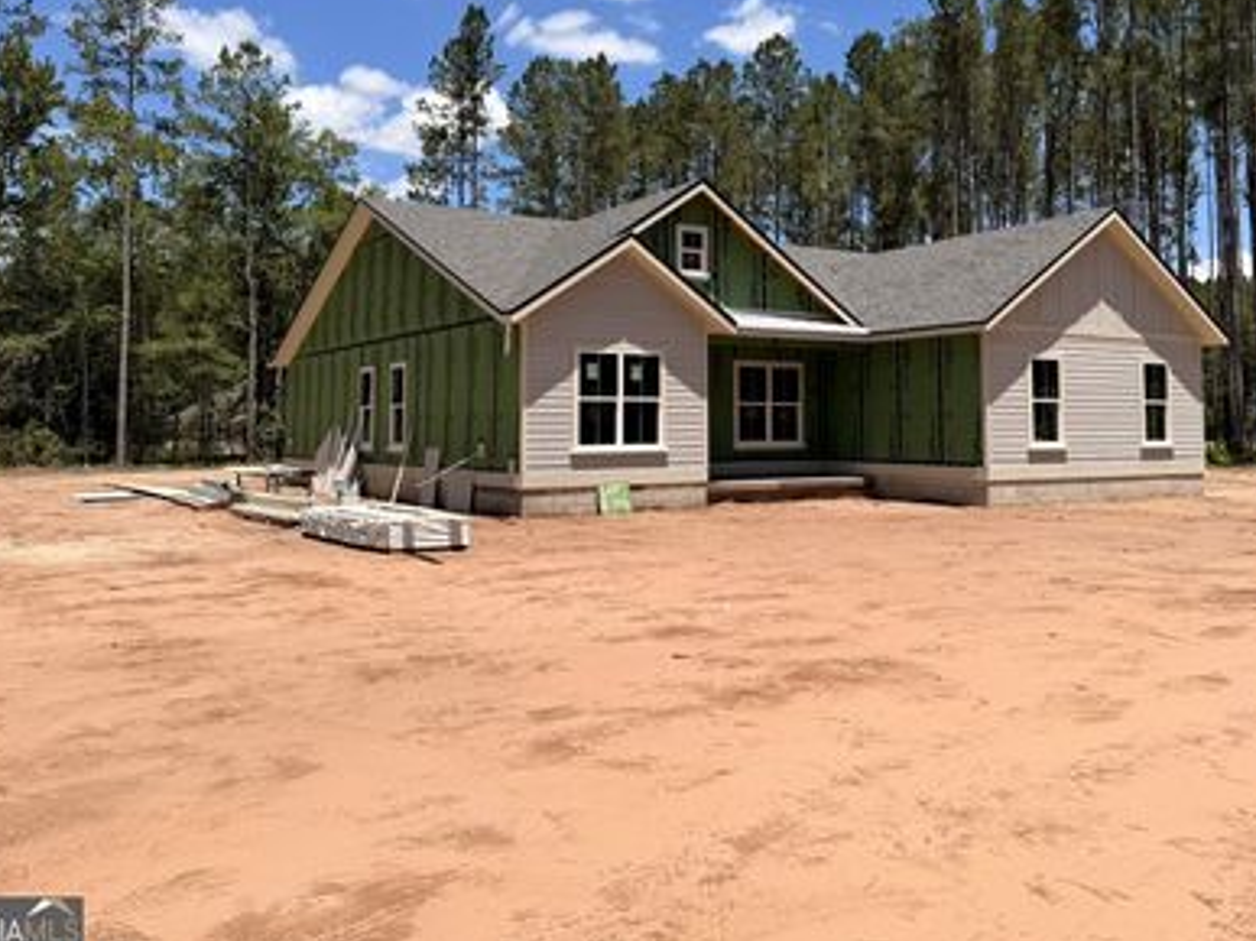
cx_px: 714
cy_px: 349
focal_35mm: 31
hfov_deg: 58.1
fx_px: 1124
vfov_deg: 45.0
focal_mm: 6.76
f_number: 1.78
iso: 80
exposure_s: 1/4975
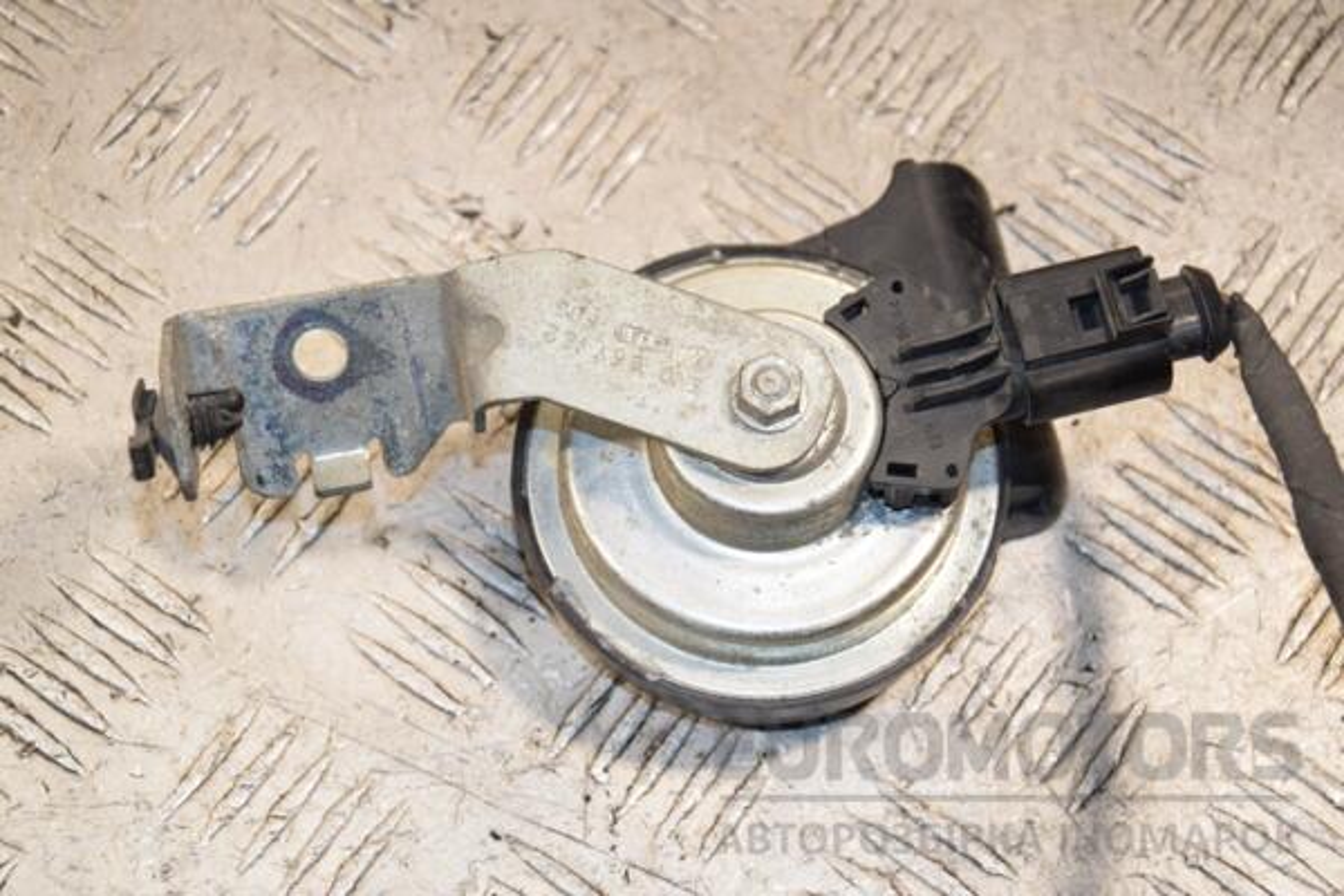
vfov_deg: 14.7
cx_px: 672
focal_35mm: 93
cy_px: 448
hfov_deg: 21.9
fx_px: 3472
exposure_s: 1/200
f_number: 6.3
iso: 800
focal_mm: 62
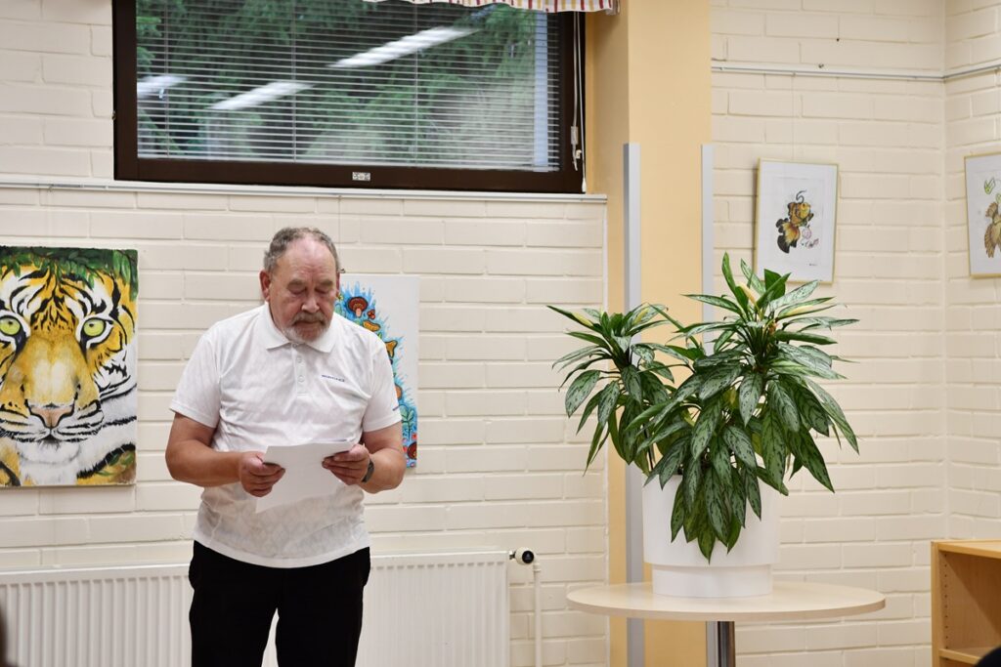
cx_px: 500
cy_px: 334
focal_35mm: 82
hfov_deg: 24.8
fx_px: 2280
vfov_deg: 16.7
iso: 640
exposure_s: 1/60
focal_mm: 55
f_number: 4
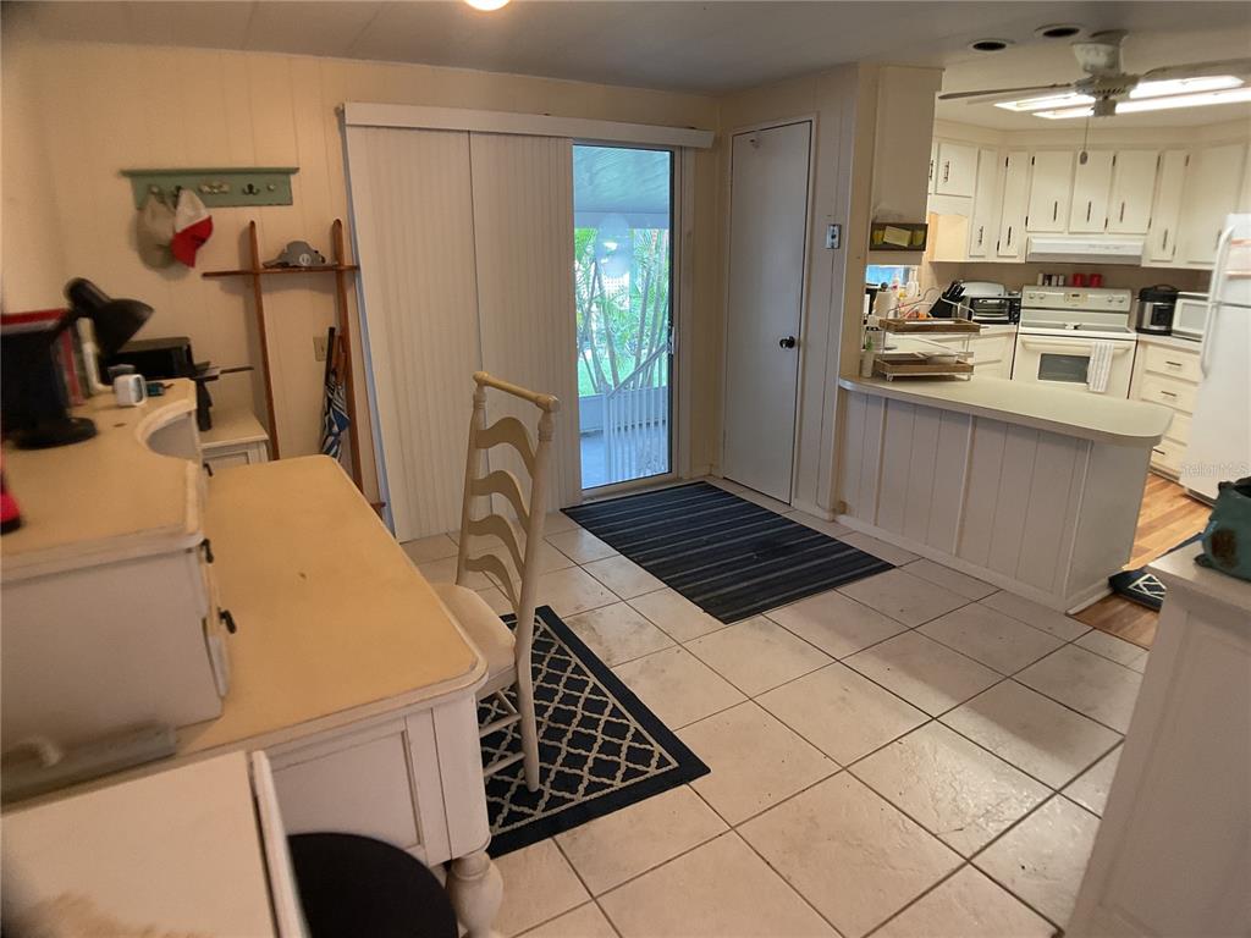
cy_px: 469
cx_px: 626
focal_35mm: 29
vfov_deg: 48.2
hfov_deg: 61.7
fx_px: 1048
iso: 100
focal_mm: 3
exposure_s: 1/60
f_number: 1.8
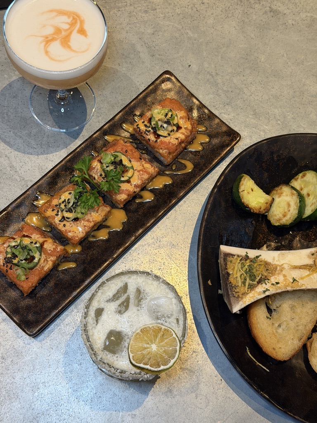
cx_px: 158
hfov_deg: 30.3
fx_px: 586
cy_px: 212
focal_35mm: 48
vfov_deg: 39.7
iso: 250
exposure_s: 1/40
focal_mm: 6.76
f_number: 1.78
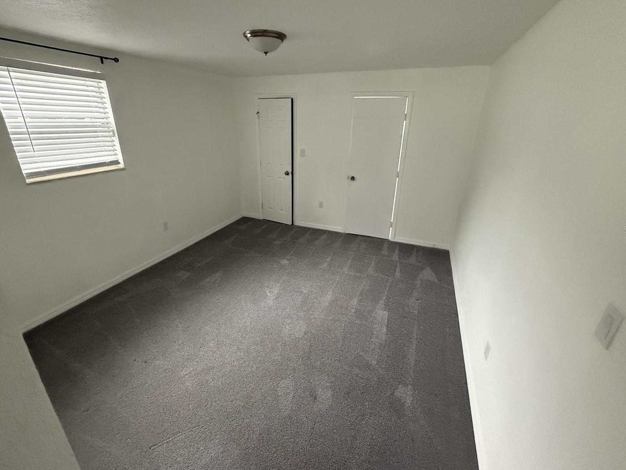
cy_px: 229
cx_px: 308
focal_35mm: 16
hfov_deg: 94.5
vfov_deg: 78.1
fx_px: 289
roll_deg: -0.7
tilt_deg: -20.6
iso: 1000
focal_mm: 2.22
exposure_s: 1/60
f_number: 2.2
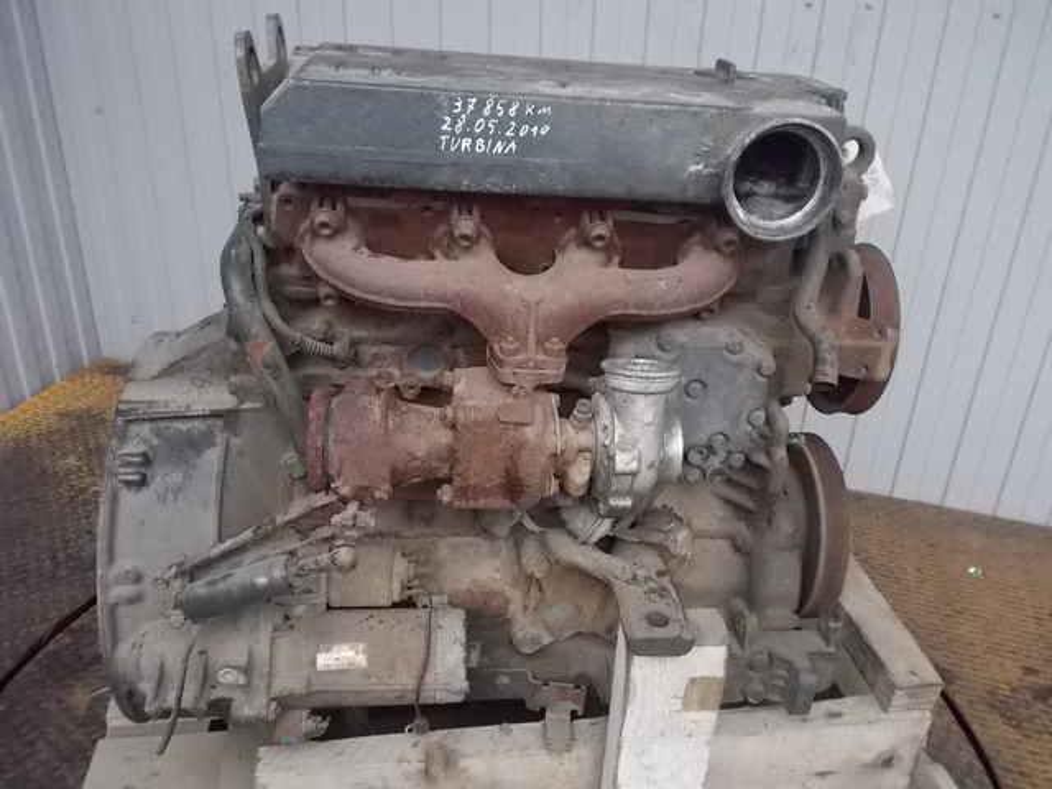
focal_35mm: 29
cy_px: 394
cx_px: 526
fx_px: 881
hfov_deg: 61.7
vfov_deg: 48.2
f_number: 3.3
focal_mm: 4.1
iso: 500
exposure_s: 1/125
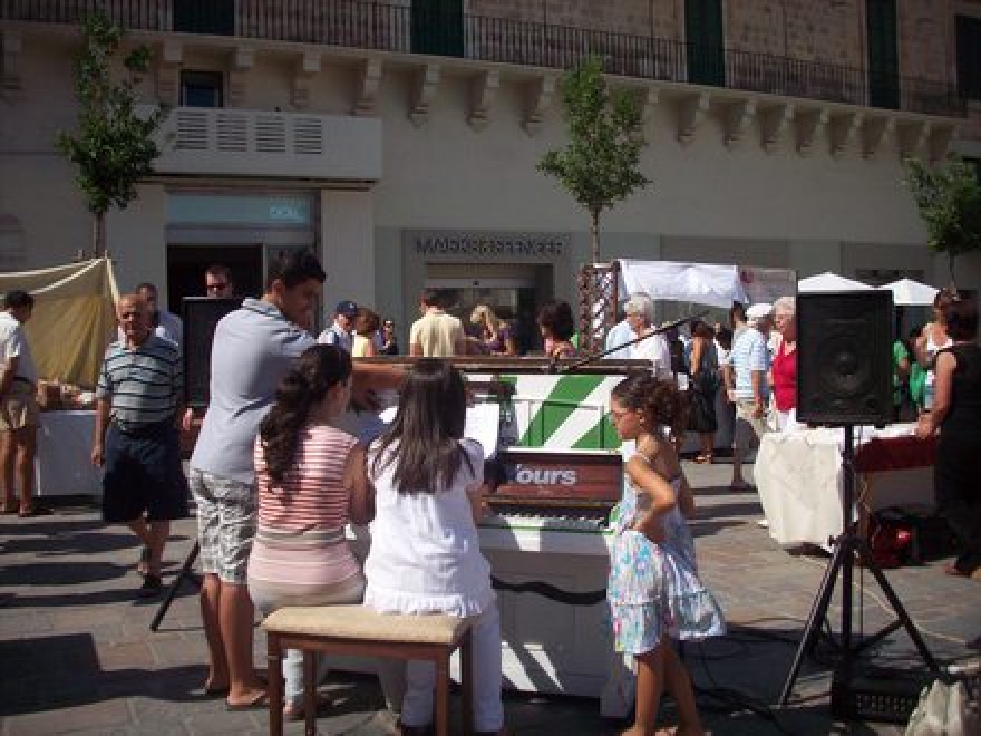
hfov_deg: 50.1
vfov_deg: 38.7
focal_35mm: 37
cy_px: 368
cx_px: 490
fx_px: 1049
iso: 80
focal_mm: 6.2
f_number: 5.6
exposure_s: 1/685
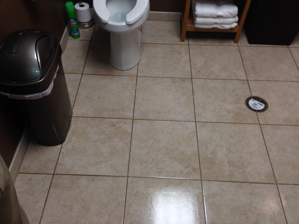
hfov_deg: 55.4
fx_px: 285
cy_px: 112
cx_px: 150
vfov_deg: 42.9
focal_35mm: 33
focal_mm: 4.12
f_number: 2.4
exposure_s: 1/23
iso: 50
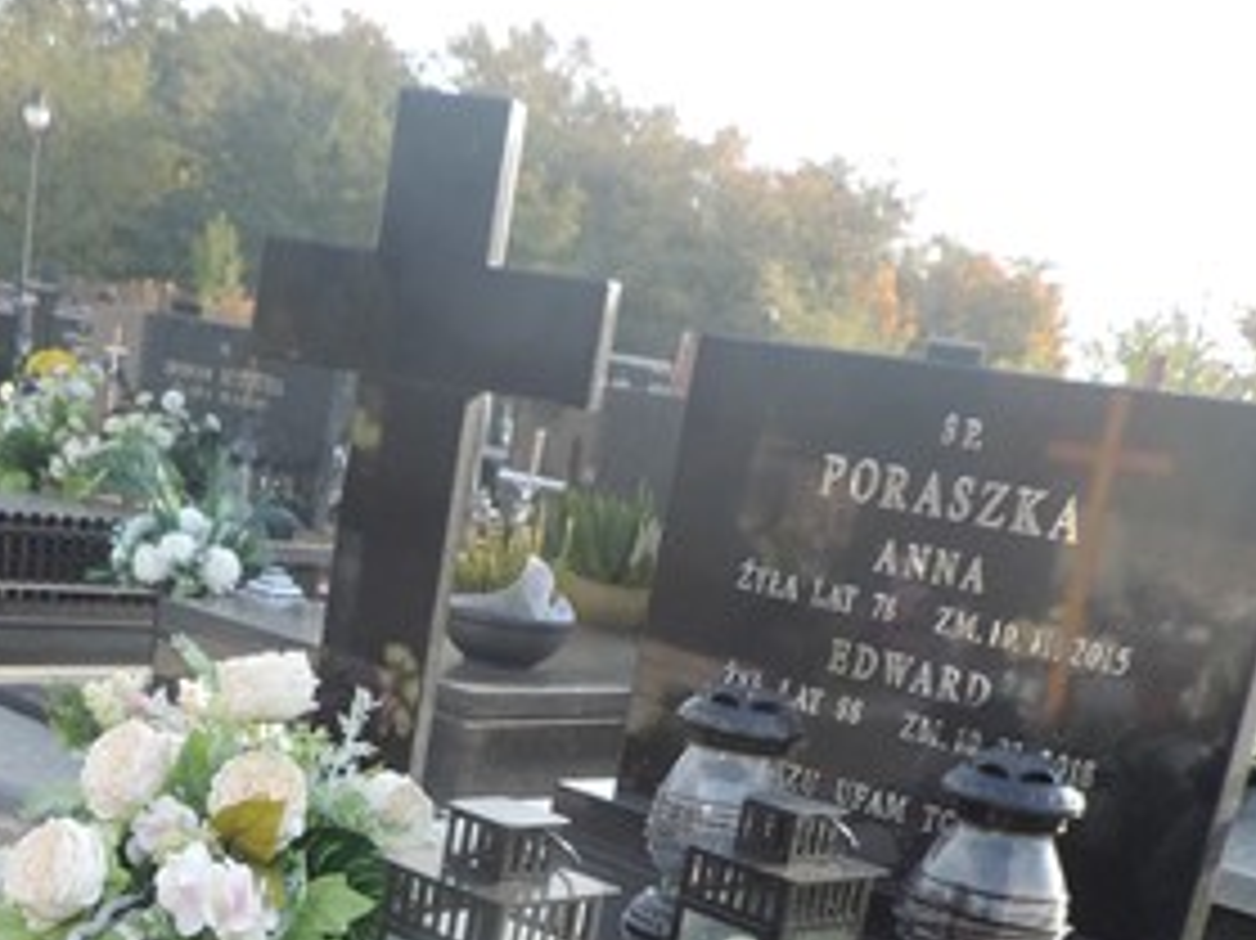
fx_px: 1995
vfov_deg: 25.0
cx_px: 401
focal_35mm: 55
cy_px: 980
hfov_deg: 34.6
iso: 80
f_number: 3
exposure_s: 1/200
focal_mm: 4.3
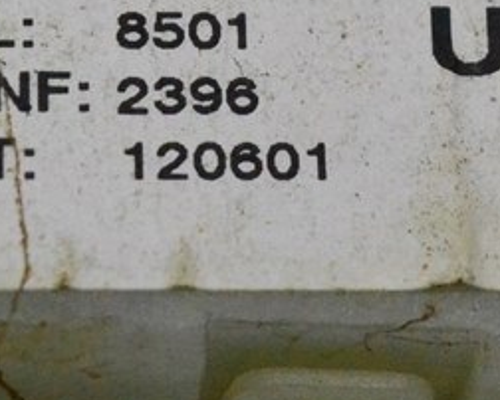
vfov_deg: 4.9
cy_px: -229
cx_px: 260
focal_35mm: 314
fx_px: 4649
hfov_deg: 6.2
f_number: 10
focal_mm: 55
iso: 6400
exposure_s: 1/400
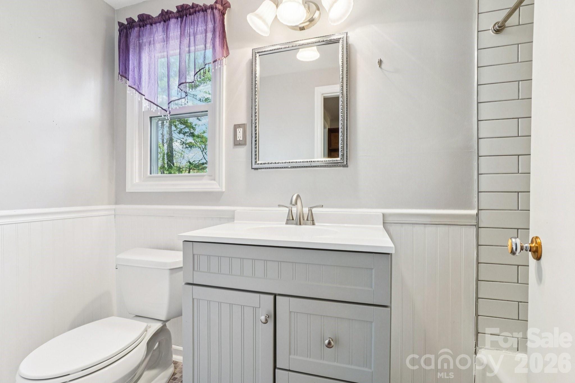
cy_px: 192
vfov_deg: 77.3
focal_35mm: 15
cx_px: 288
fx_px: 240
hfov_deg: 100.4
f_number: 8
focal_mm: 10
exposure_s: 1/20
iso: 400
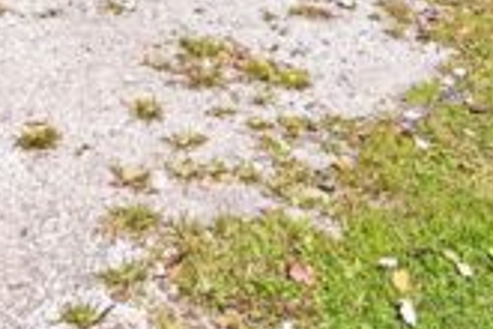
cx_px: 167
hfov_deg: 29.5
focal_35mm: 68
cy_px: -338
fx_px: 931
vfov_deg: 15.7
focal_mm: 14
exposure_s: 1/320
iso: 200
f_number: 8
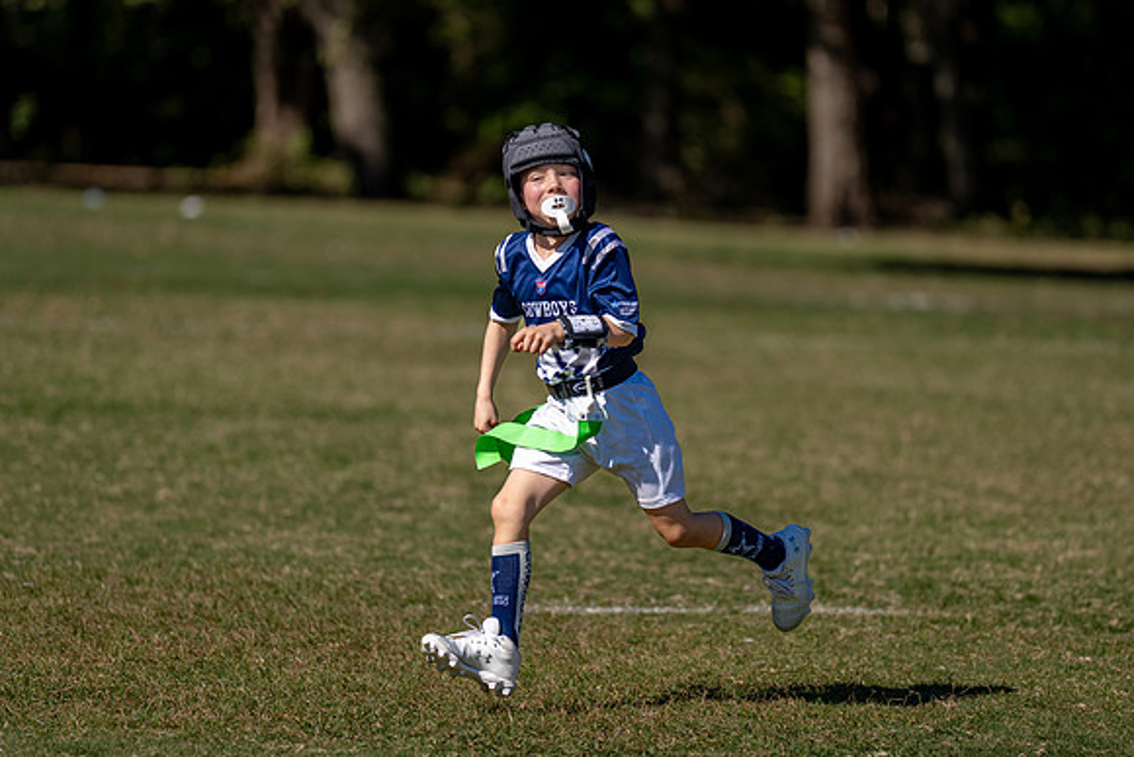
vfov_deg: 4.9
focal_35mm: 281
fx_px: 8863
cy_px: 359
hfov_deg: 7.3
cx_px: 578
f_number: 2.8
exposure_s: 1/3200
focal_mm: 200
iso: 160
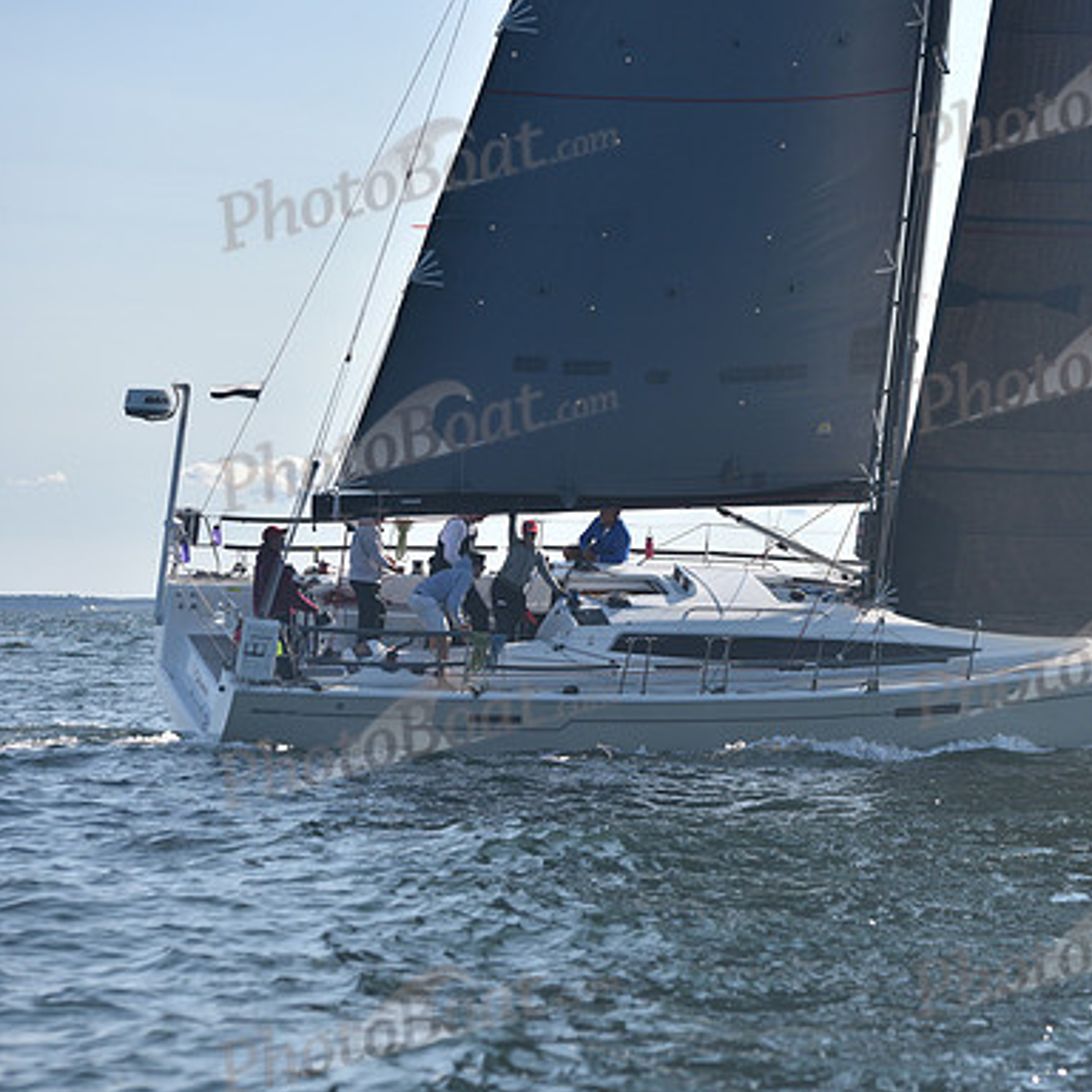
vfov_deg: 14.3
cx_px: 768
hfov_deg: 14.3
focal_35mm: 122
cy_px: 547
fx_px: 4354
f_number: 5
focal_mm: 95
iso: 250
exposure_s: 1/1000
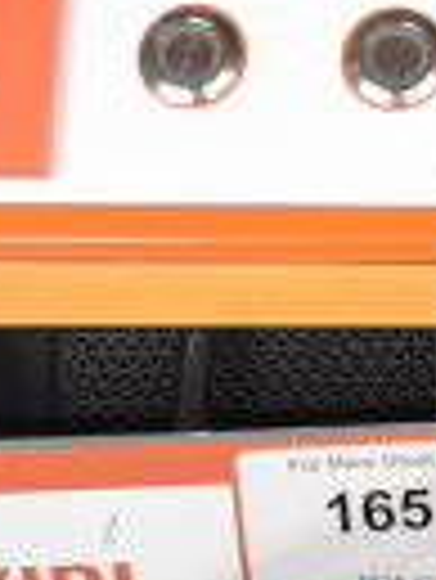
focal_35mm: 123
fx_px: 2062
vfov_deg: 15.9
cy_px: 92
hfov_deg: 10.8
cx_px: 939
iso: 1100
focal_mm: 18
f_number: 3.5
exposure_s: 1/30
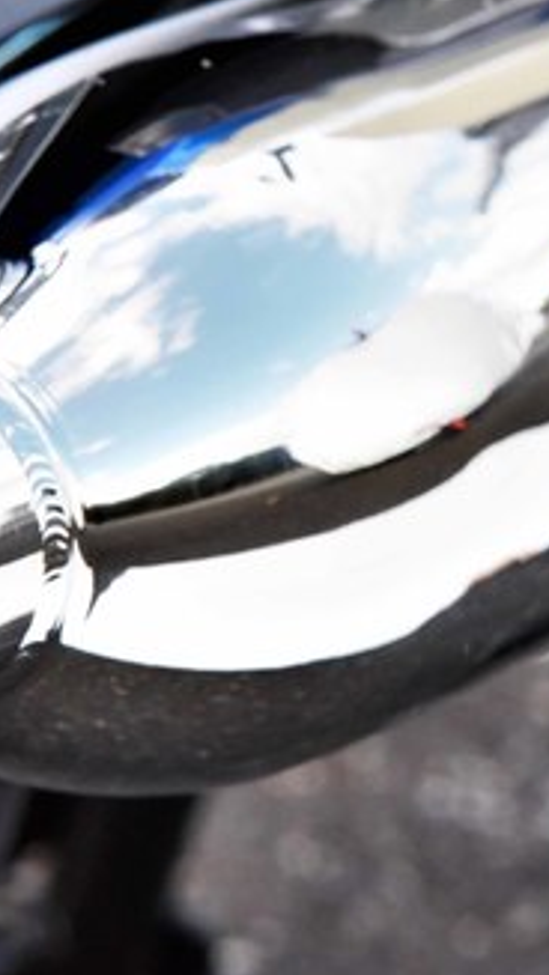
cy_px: 271
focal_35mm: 269
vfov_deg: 8.0
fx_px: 6960
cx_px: 397
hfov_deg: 4.5
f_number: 13
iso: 1600
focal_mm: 105
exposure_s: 1/500
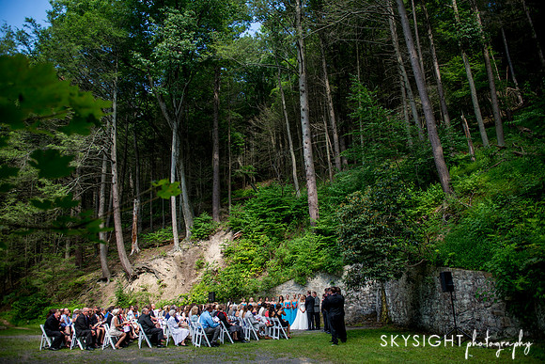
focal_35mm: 24
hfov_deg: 73.7
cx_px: 272
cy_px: 182
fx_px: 363
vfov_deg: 53.2
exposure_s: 1/800
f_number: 2.8
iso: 250
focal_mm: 24
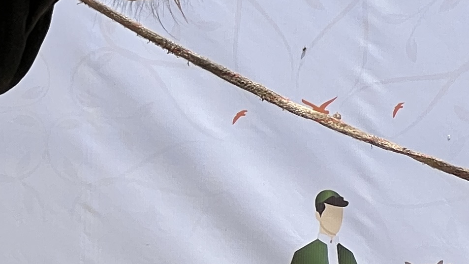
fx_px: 4415
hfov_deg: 5.9
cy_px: 91
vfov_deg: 3.4
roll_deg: +0.0
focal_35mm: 355
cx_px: -492
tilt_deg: -6.4
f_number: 2.8
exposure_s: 1/664
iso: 32
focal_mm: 9
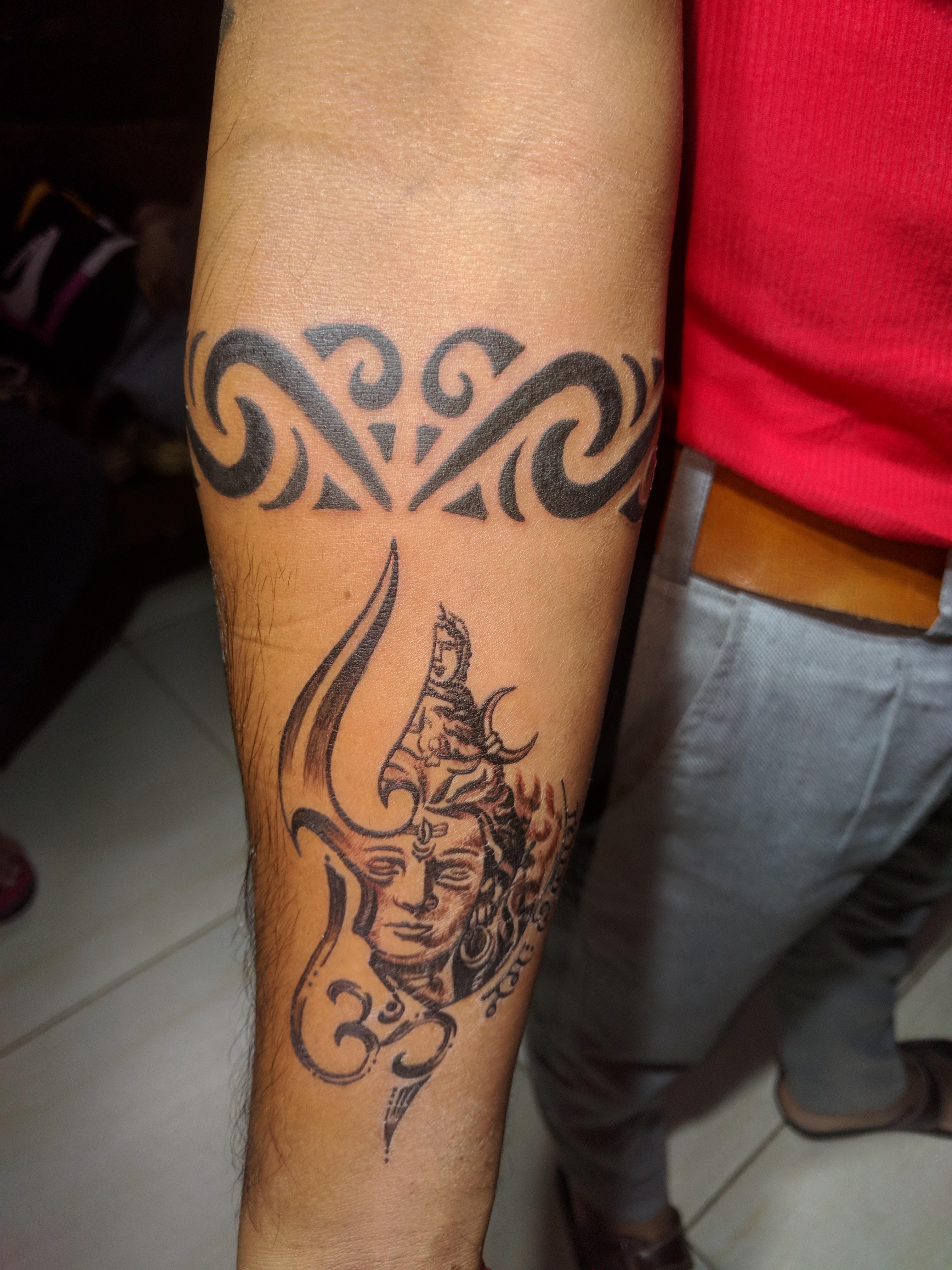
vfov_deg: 67.3
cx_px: 476
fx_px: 953
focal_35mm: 26
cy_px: 635
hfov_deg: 53.1
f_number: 2
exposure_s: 1/114
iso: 260
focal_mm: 4.67
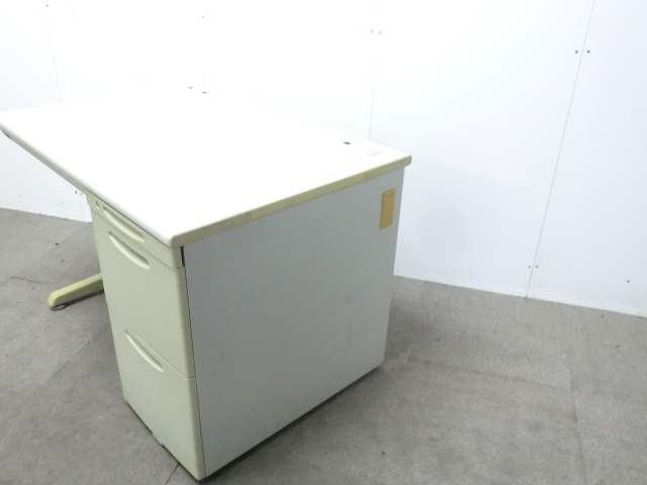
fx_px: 598
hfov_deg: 56.8
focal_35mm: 32
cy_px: 242
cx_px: 324
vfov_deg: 44.2
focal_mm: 5.8
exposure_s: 1/25
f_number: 3.5
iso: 800
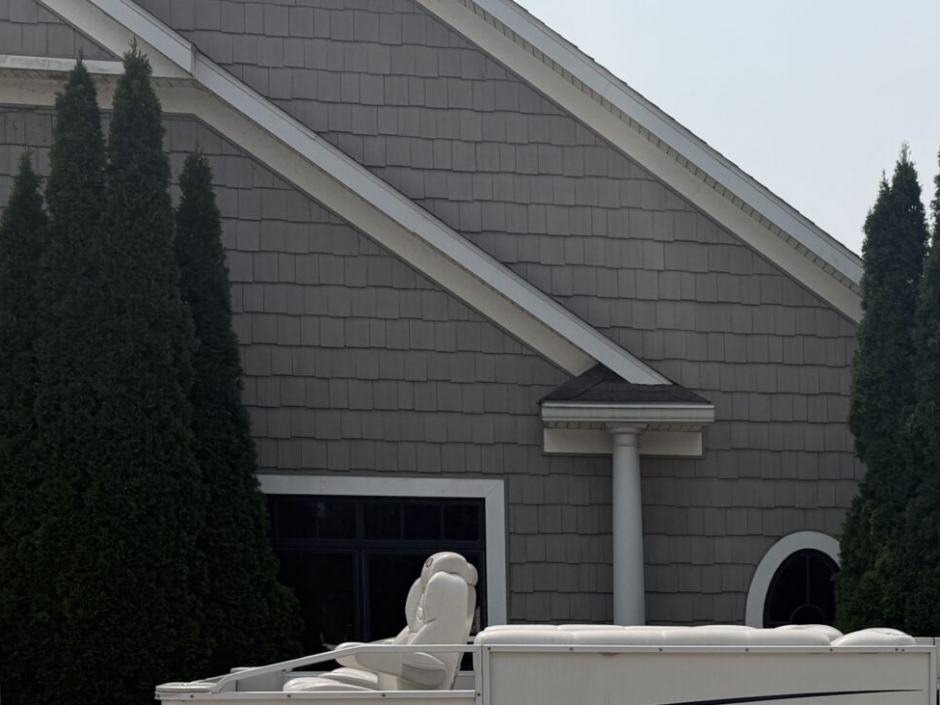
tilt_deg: -3.5
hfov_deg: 29.0
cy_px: 716
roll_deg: +0.8
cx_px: 913
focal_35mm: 63
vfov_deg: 22.3
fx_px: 1711
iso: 80
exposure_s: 1/10309
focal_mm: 6.76
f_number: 1.78
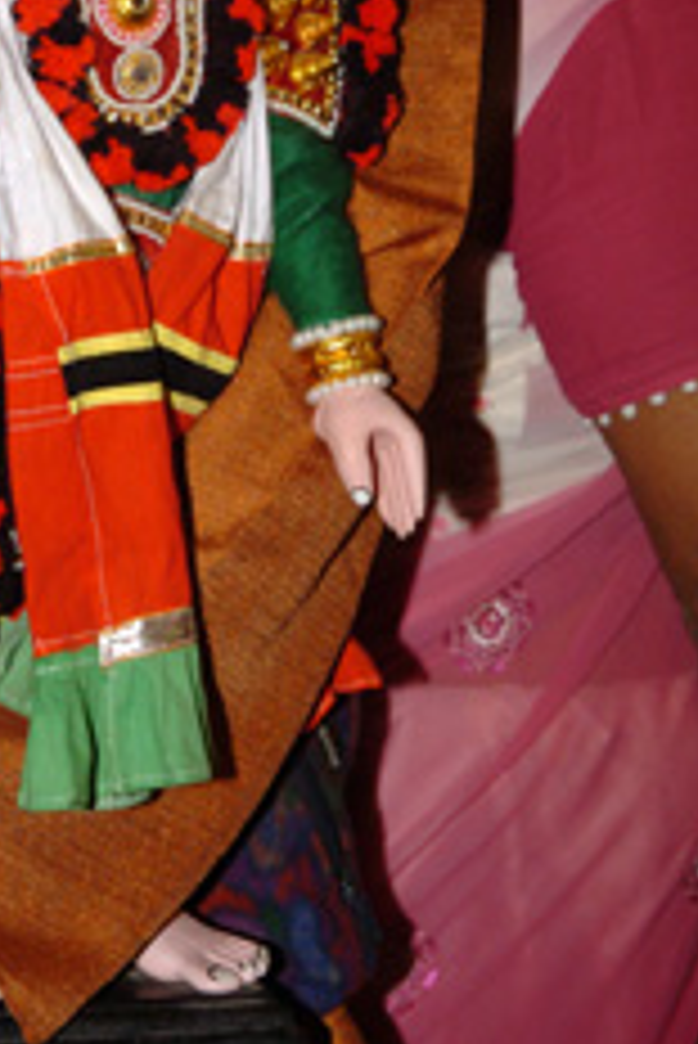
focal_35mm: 147
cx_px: -88
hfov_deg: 9.3
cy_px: -72
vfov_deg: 13.7
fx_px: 4269
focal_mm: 38
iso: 400
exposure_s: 1/30
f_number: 4.5
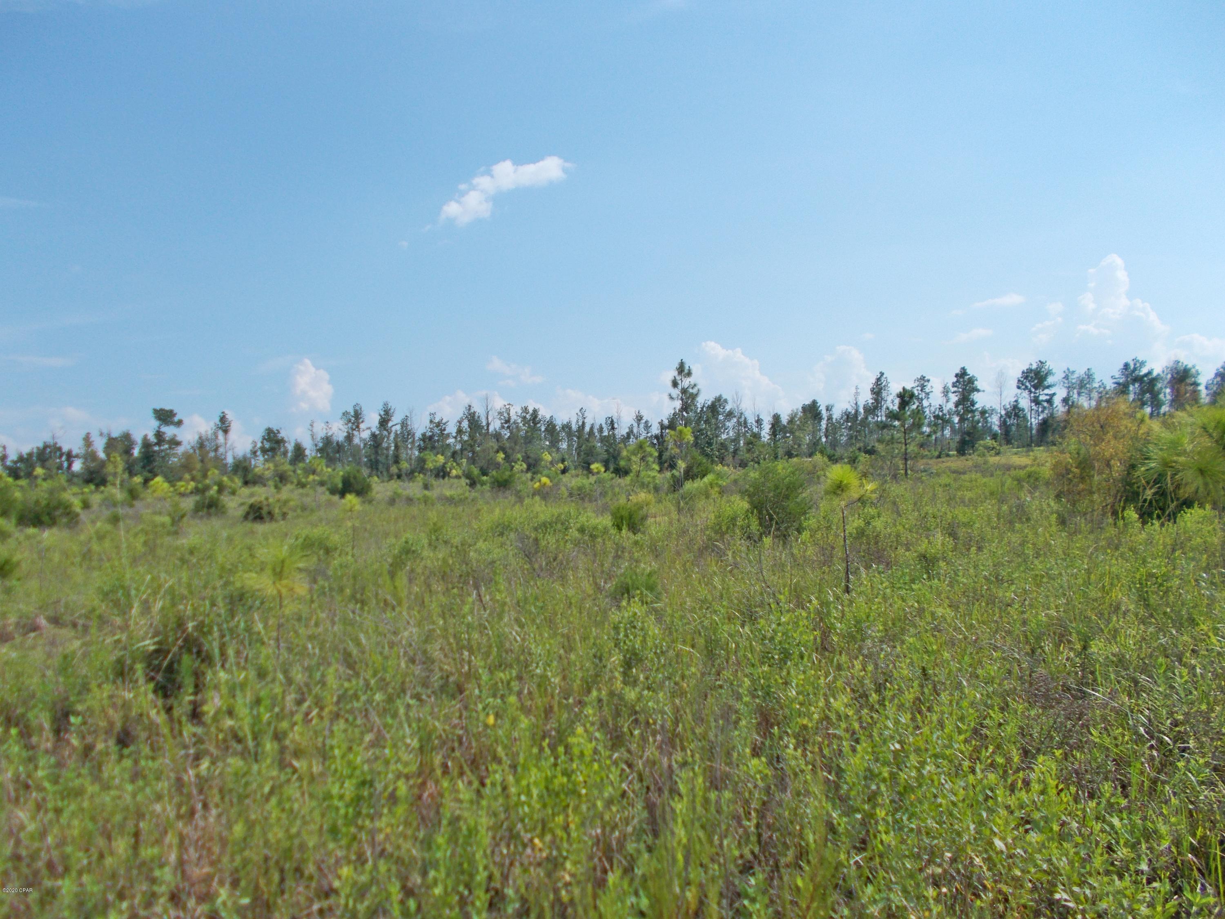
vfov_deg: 53.1
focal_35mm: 26
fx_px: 920
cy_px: 460
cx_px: 612
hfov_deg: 67.3
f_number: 8
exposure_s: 1/250
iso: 80
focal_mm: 4.6
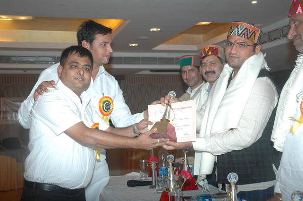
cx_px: 152
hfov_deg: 38.9
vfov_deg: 26.4
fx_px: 429
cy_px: 100
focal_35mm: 51
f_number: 4.2
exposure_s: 1/60
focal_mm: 34
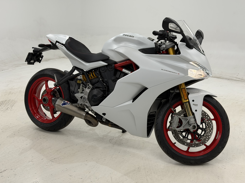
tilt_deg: -16.4
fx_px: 340
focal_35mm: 48
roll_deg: +0.7
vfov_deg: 30.3
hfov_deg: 39.7
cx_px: 122
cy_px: 92
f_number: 1.78
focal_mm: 6.76
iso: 50
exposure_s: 1/120
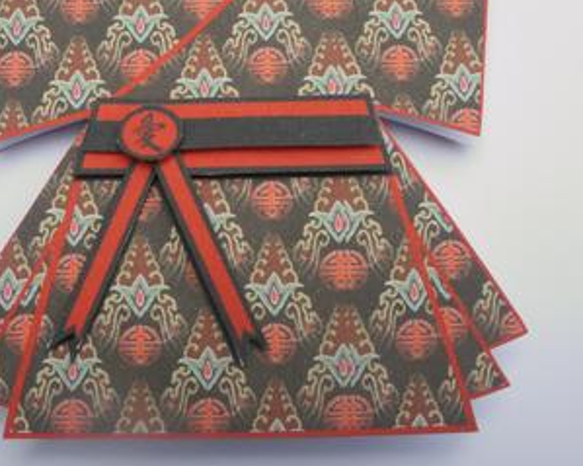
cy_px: 185
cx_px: 213
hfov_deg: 35.1
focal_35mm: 53
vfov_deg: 28.5
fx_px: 914
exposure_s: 1/320
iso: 100
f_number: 5.6
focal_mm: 6.3
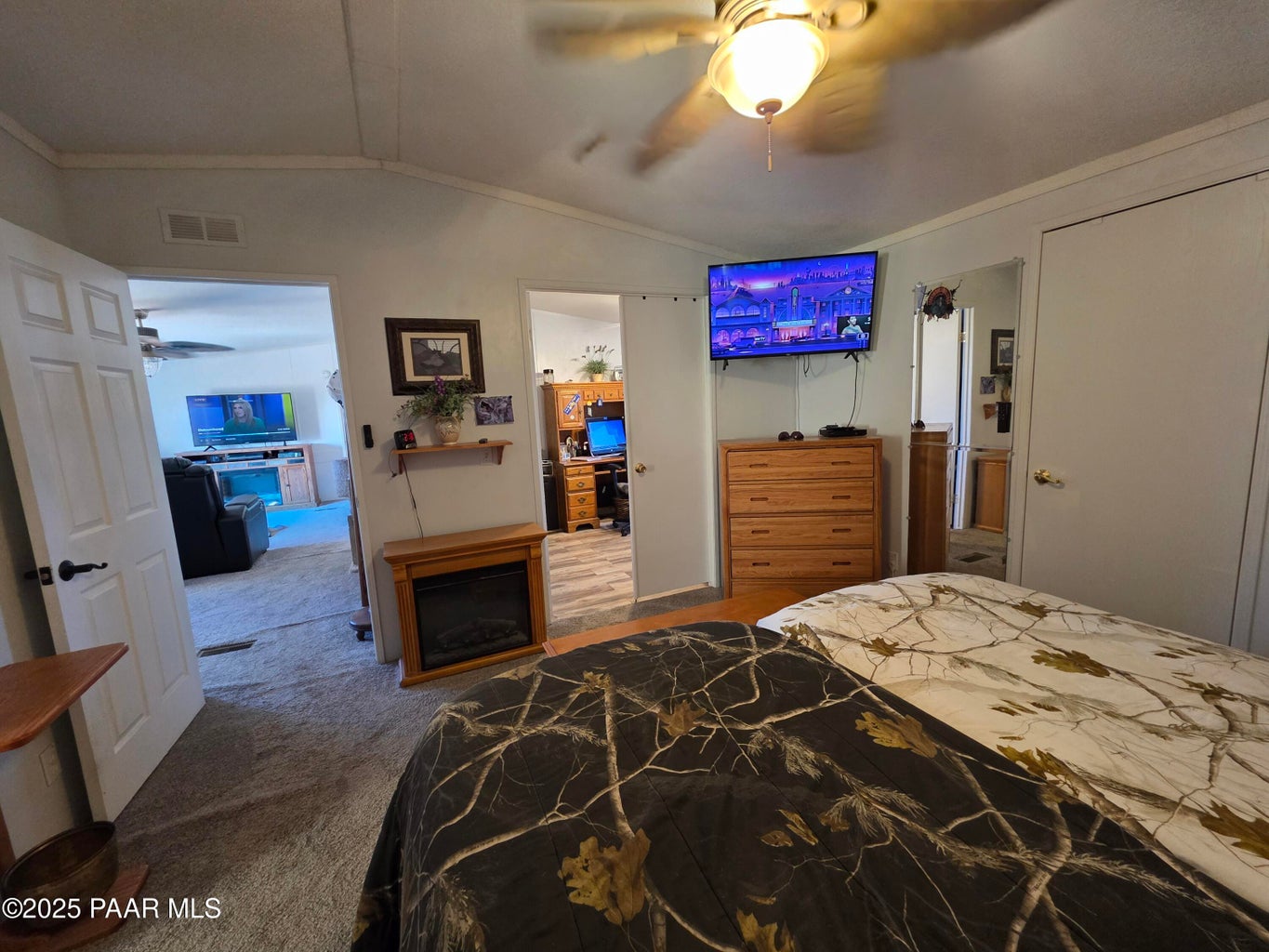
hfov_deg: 106.2
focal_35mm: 13
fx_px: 477
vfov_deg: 89.9
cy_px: 476
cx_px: 634
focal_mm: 2.2
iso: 400
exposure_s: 1/60
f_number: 1.9
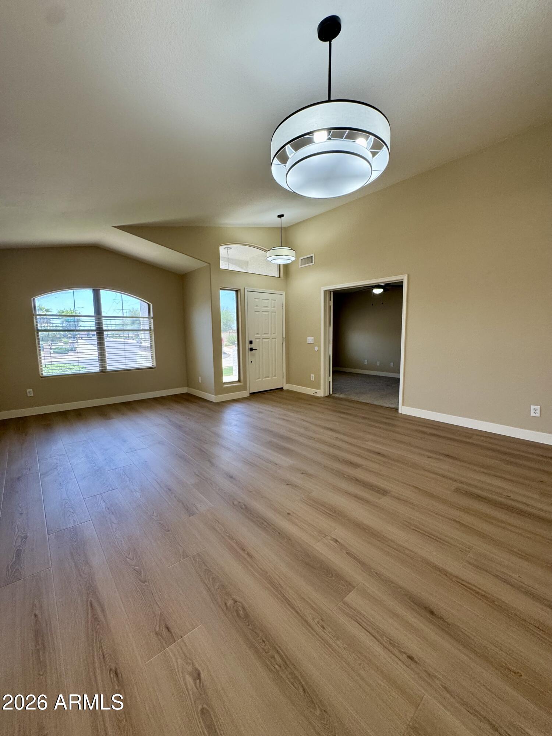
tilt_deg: -7.3
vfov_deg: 102.1
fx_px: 298
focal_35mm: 14
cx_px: 276
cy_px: 368
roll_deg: -0.1
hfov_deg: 85.7
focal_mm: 2.22
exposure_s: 1/99
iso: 200
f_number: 2.2
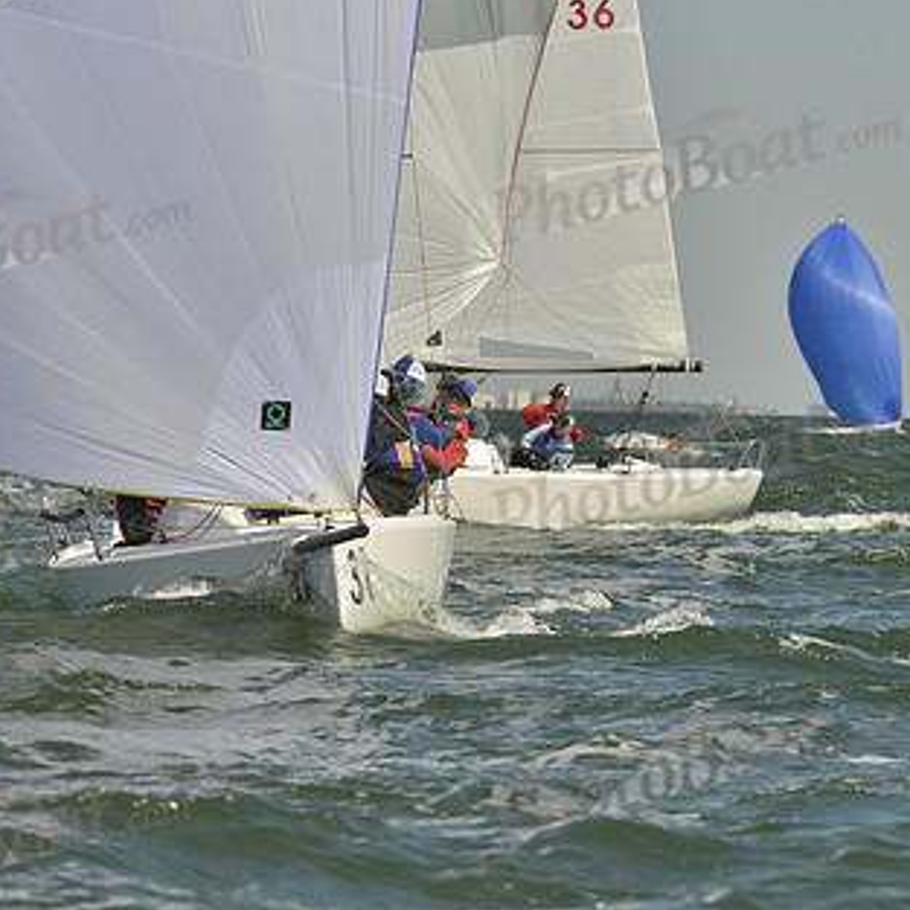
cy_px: 362
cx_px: 343
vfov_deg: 5.6
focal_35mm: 315
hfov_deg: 5.6
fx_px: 9369
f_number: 7.1
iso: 280
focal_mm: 200
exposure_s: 1/1600
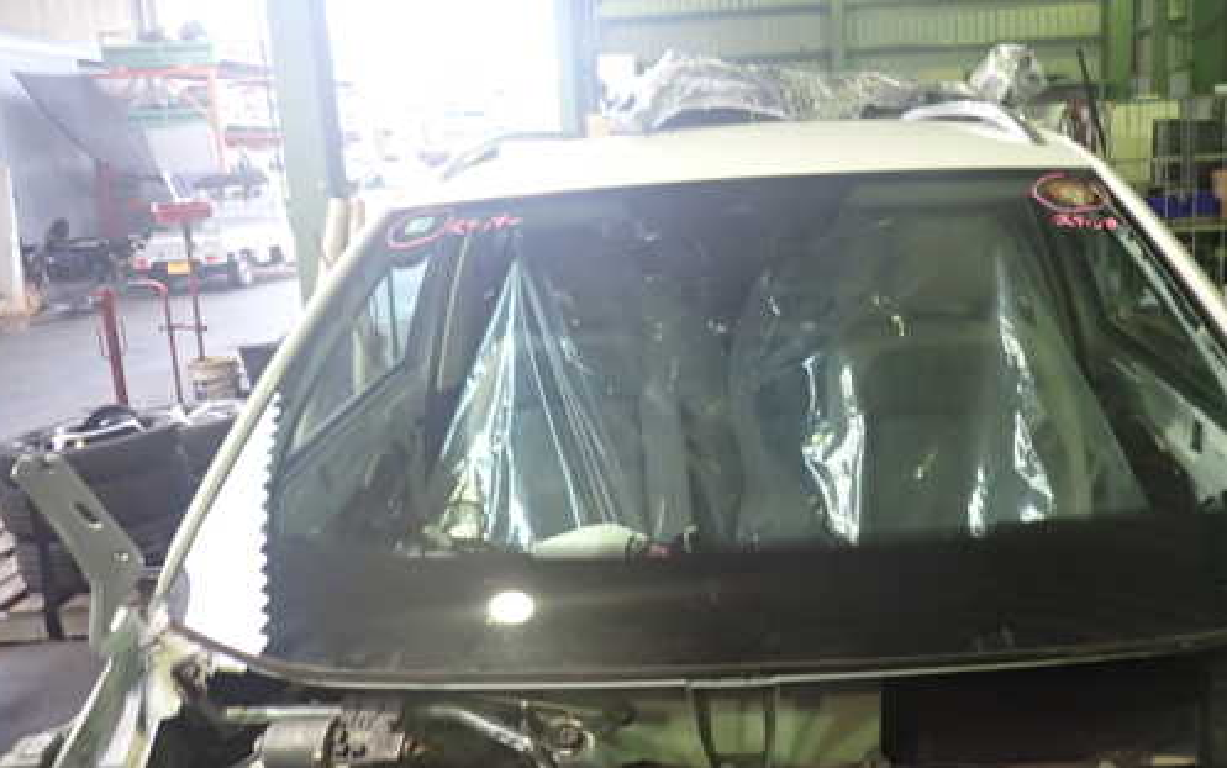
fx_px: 1070
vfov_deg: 39.4
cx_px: 711
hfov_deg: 59.3
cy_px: 338
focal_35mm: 32
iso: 250
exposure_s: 1/30
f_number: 2
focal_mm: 4.5
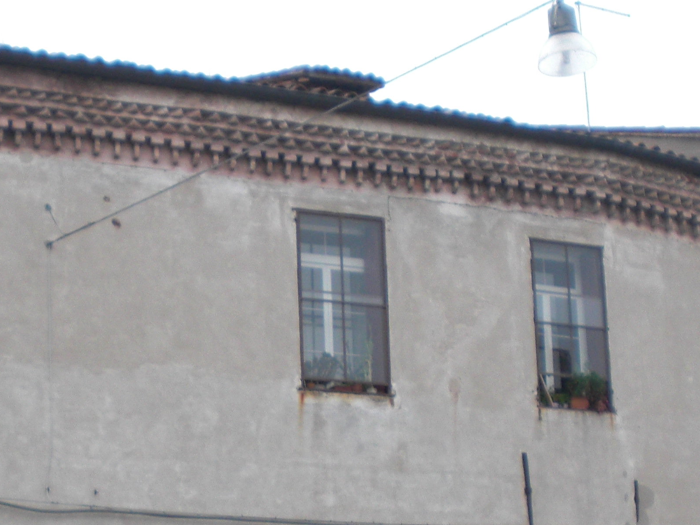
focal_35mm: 82
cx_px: 275
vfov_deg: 17.6
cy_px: 512
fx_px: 1658
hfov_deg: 23.8
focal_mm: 6.3
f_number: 3.1
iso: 100
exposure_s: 1/100
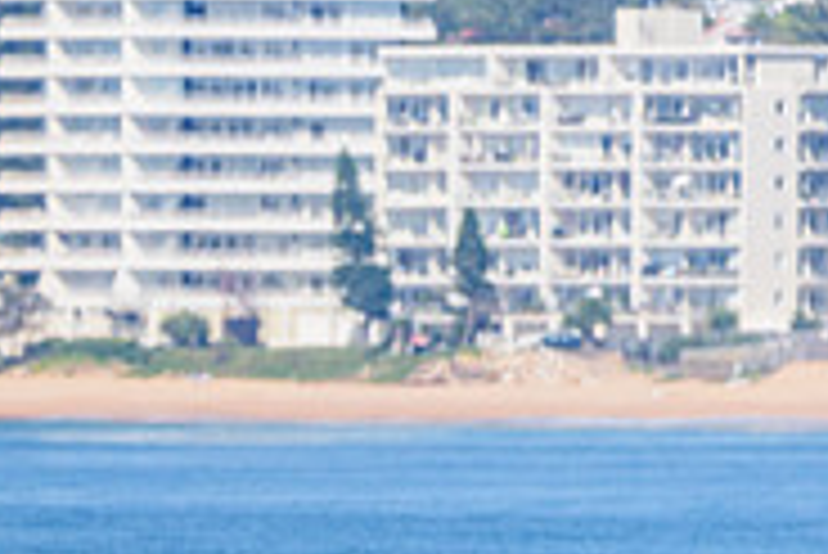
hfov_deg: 1.3
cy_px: 854
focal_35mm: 1577
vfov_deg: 0.9
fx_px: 36299
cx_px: -454
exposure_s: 1/2000
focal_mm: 500
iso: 160
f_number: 5.6
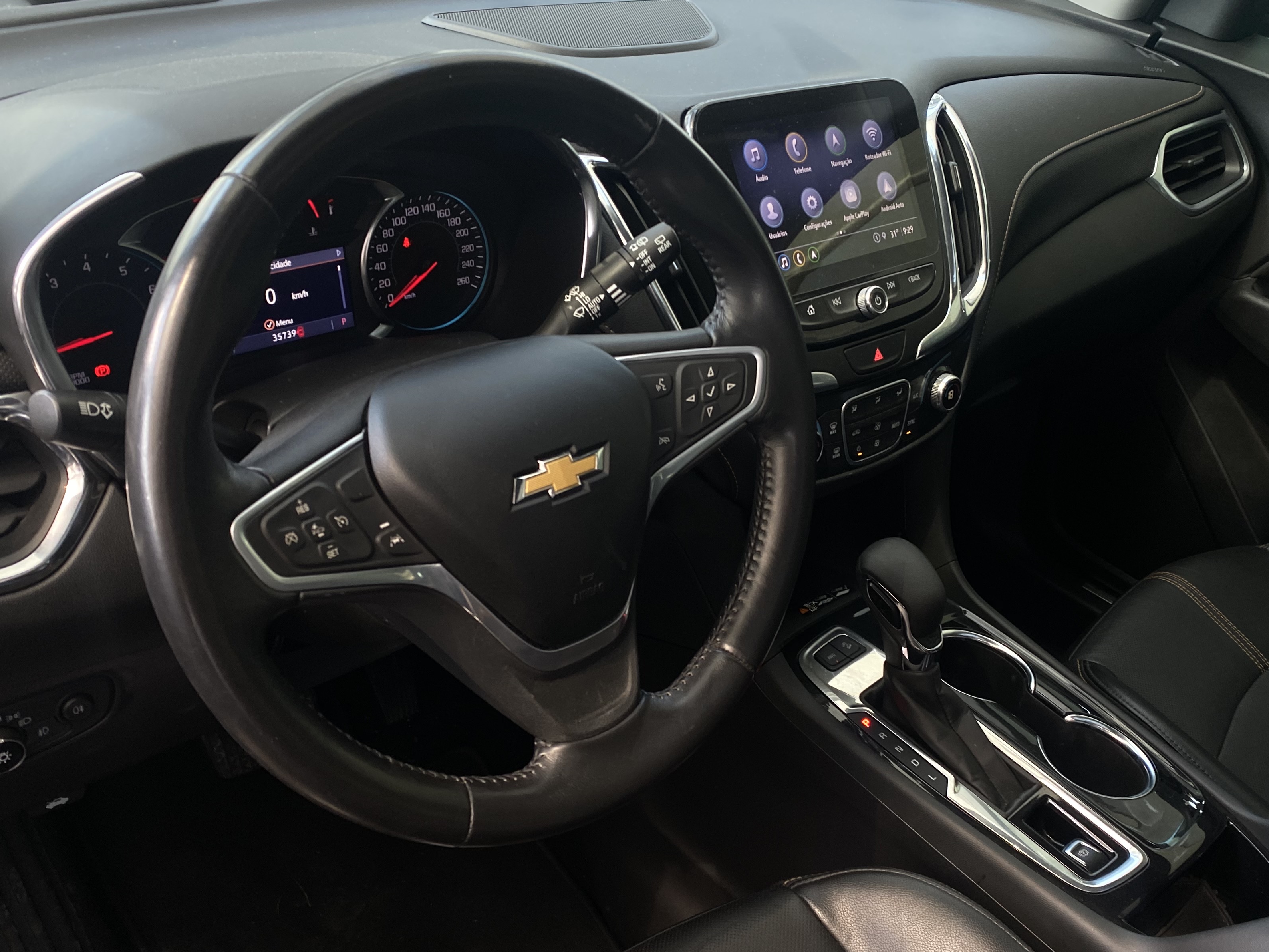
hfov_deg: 55.2
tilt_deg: -32.9
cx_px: 715
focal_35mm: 33
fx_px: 1210
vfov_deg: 42.9
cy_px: 528
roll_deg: -8.9
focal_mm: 4.25
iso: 125
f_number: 1.8
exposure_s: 1/121
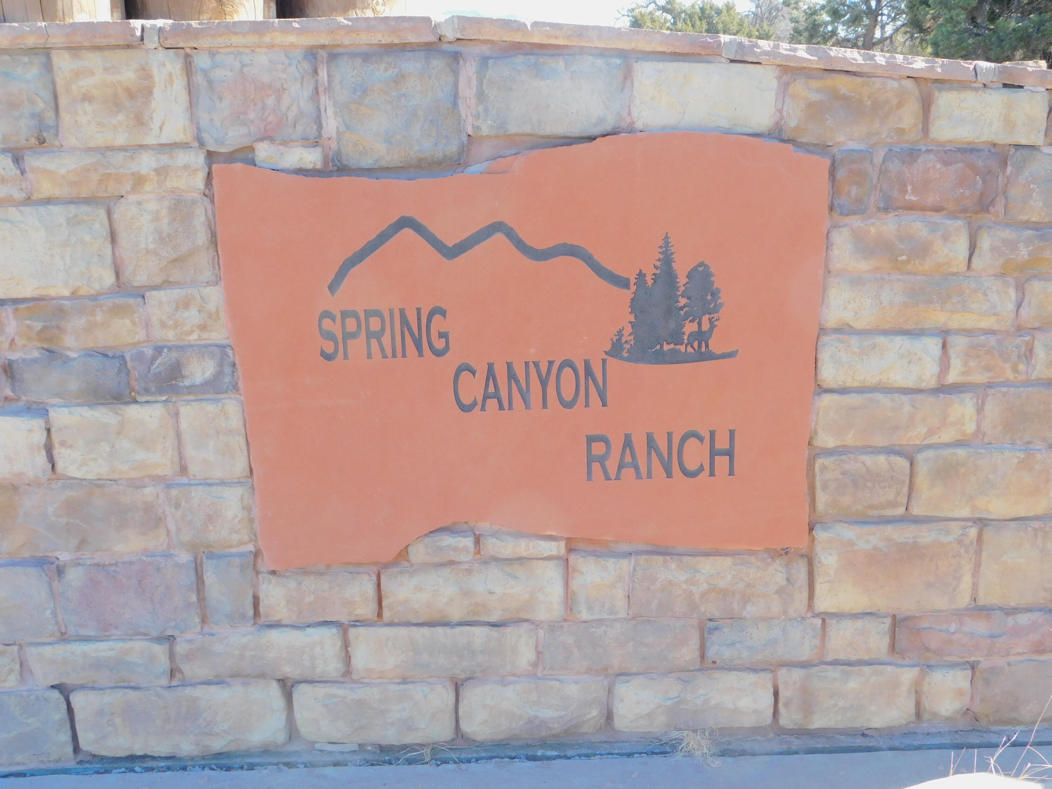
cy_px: 394
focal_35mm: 40
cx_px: 526
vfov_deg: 36.0
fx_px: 1216
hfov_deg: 46.8
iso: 125
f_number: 3.6
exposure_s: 1/160
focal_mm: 7.1
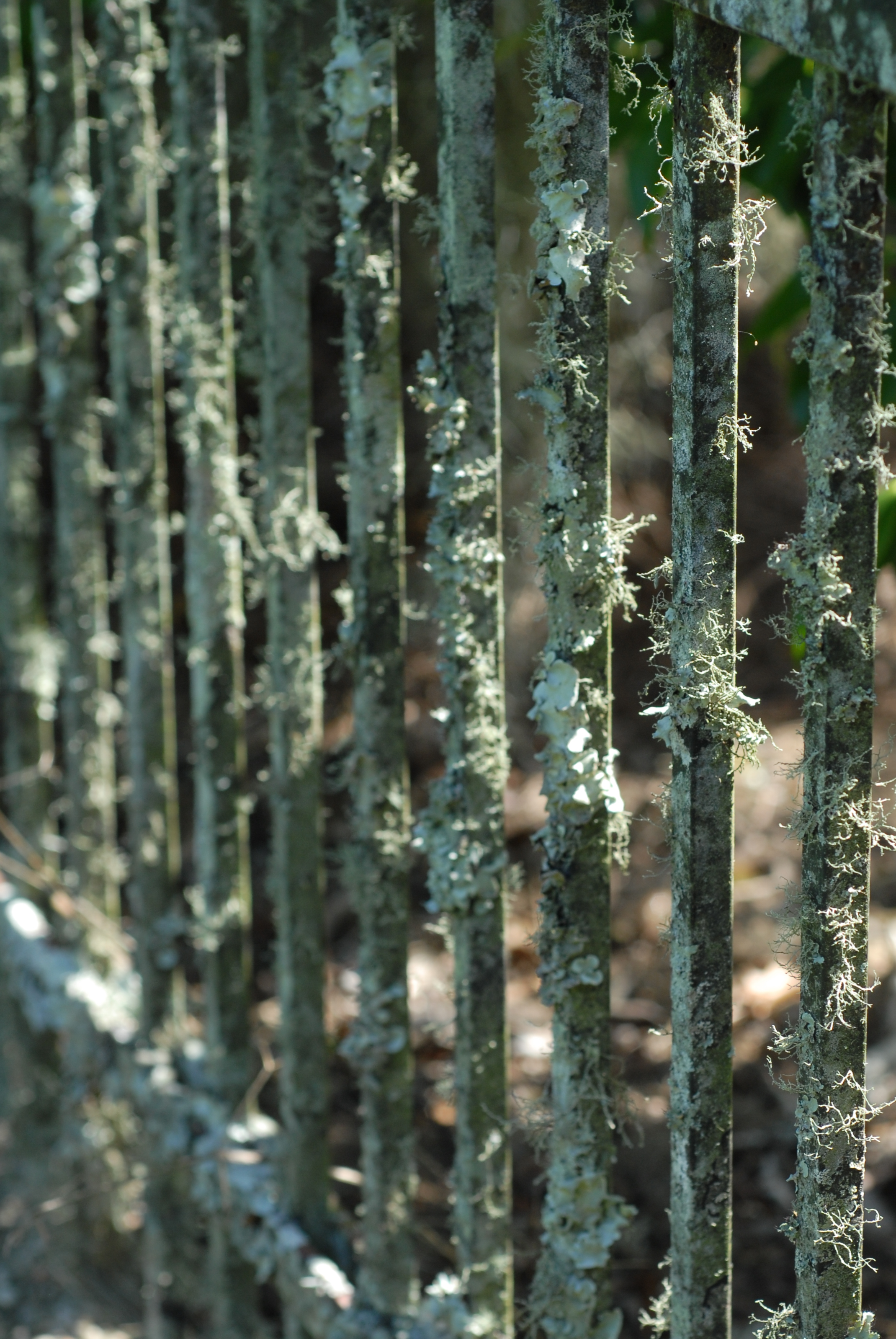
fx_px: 4058
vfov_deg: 18.7
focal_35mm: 109
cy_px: 769
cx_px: 518
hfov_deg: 12.6
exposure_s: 1/160
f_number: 6.3
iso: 200
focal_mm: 60
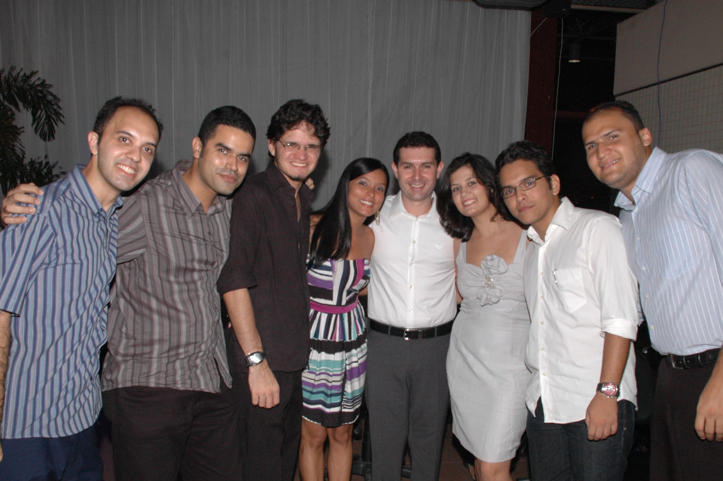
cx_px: 384
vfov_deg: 36.7
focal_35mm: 36
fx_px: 722
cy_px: 283
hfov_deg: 53.1
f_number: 9
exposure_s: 1/60
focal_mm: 20
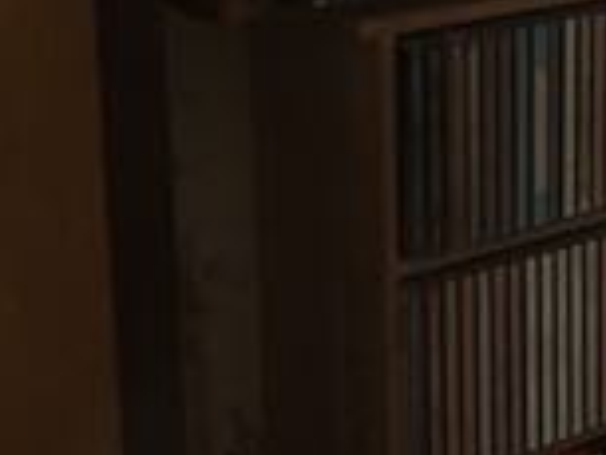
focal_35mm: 121
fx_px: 2120
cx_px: 978
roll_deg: -1.3
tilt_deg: -11.4
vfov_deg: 12.0
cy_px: -99
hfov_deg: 14.8
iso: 200
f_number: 2.2
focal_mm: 4.15
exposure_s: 1/15
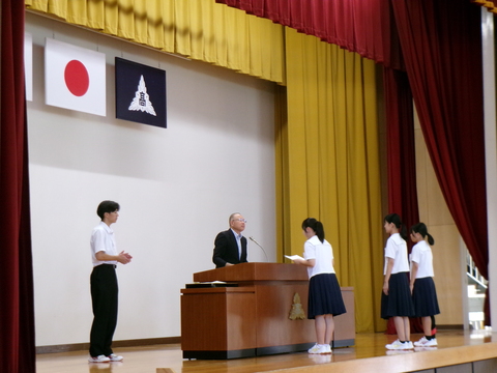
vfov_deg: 18.9
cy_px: 186
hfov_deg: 25.0
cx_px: 248
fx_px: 1120
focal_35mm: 78
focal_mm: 14
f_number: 5.4
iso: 397
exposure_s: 1/34
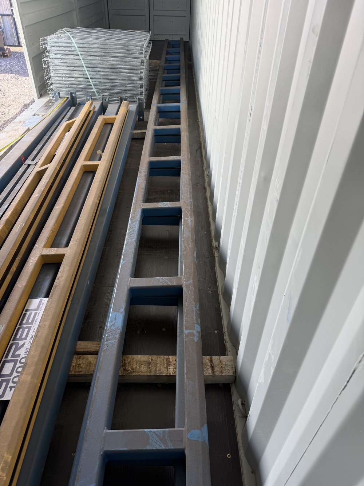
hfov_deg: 56.8
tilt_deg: -39.4
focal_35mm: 24
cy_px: 243
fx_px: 337
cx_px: 182
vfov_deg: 71.6
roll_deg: -2.9
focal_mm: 6.76
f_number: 1.78
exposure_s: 1/133
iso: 50
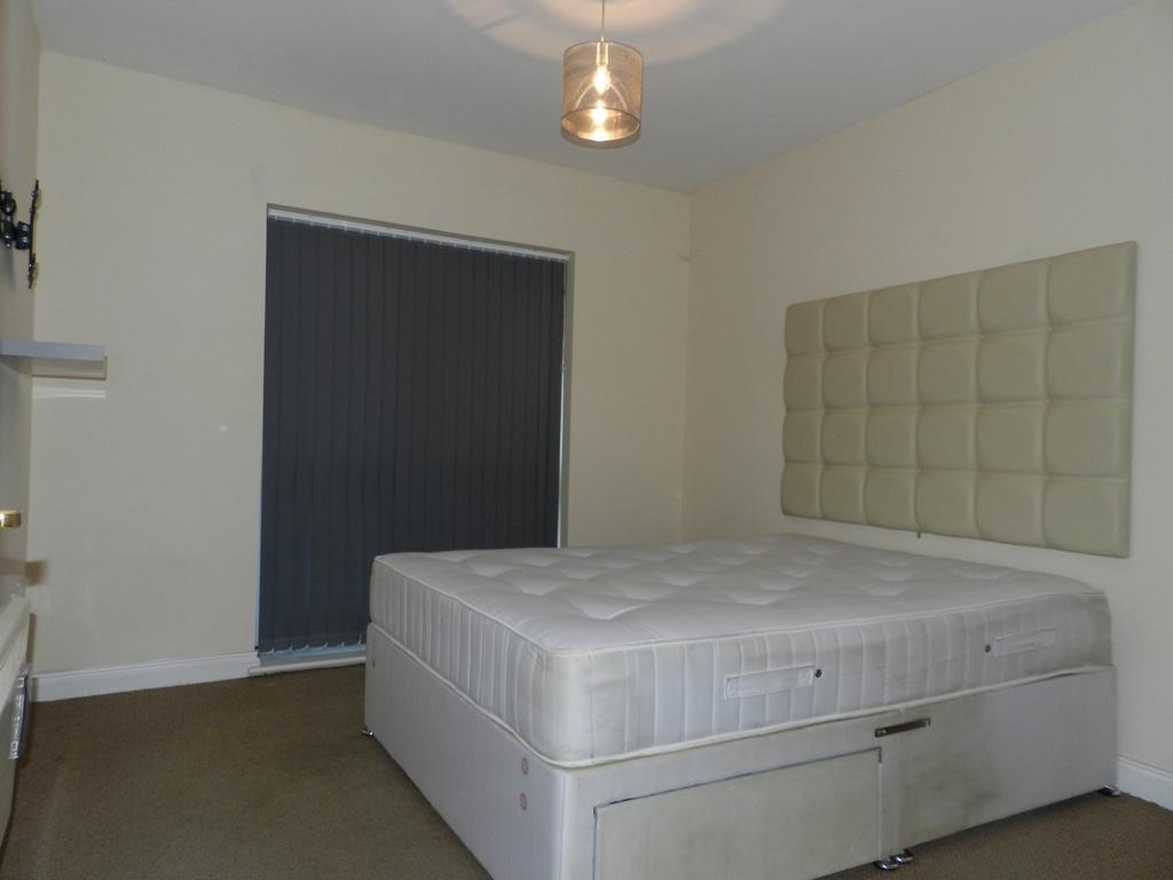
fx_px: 779
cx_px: 586
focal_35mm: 23
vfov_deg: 58.9
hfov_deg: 73.9
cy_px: 440
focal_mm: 4
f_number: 3.4
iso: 200
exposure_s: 1/30
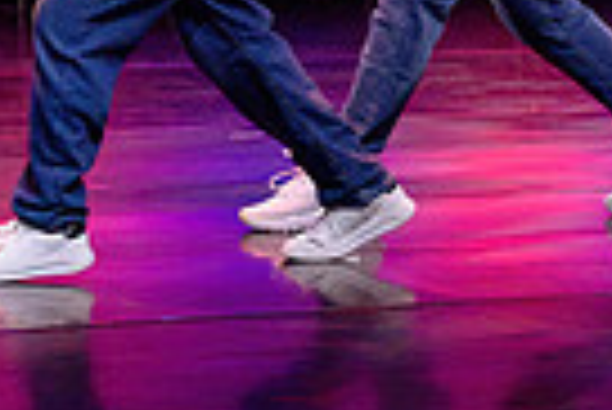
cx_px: 344
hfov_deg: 4.9
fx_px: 7096
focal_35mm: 417
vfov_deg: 3.3
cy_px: -541
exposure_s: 1/250
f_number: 2.8
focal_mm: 75
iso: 1600
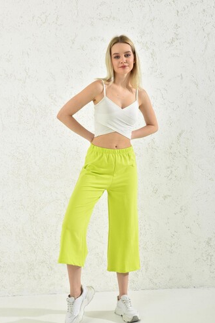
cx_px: 104
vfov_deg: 35.1
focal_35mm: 57
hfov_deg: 23.7
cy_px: 166
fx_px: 511
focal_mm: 52
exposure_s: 1/160
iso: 100
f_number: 7.1
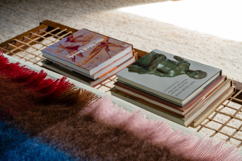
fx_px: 430
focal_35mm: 64
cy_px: 80
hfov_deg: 31.4
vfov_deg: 21.2
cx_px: 121
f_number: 11
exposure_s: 1/30
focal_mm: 64
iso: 400
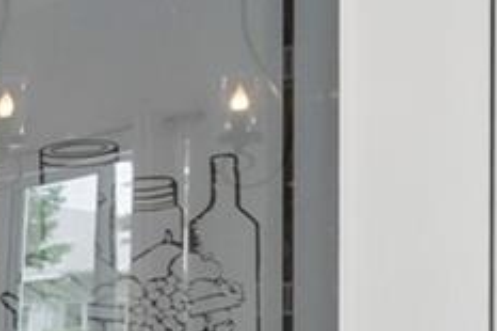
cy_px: 553
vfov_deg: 12.4
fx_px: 1421
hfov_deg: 12.6
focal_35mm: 103
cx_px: -851
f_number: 7.1
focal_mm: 10
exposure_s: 1/10
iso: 100
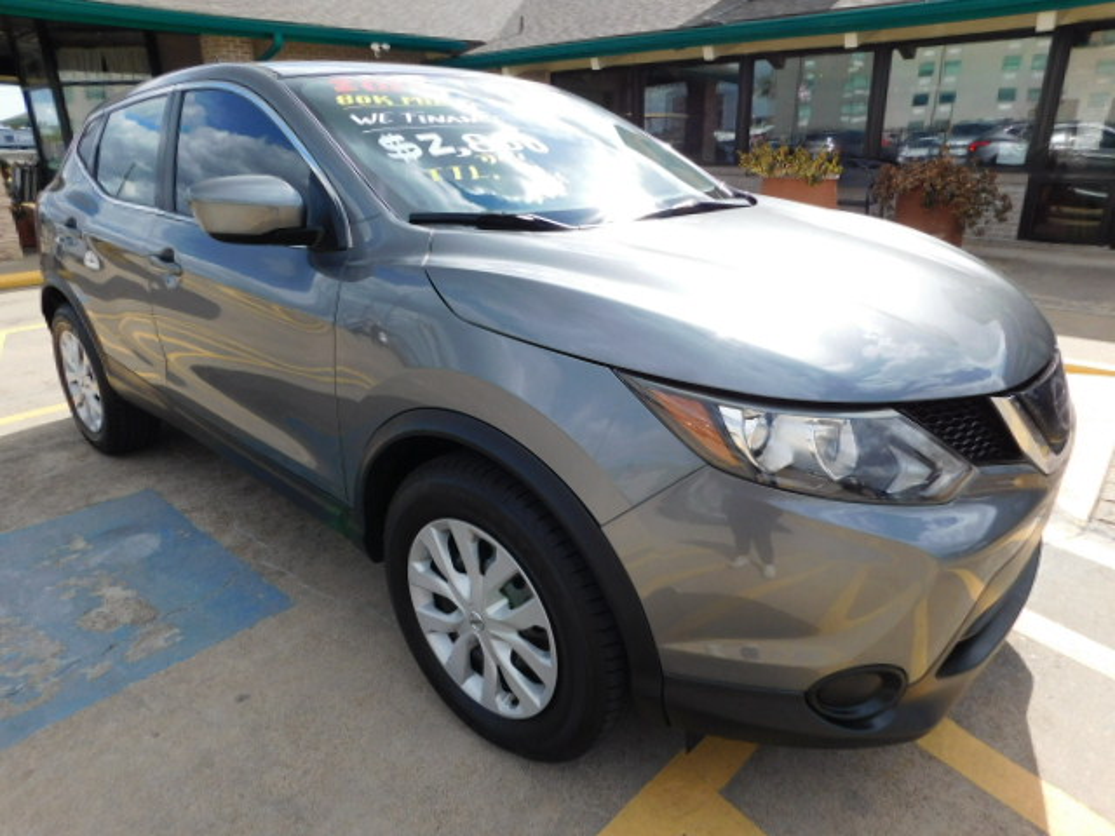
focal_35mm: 23
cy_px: 418
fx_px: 741
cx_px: 558
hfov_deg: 73.9
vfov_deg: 58.9
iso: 125
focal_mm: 4
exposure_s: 1/1250
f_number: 3
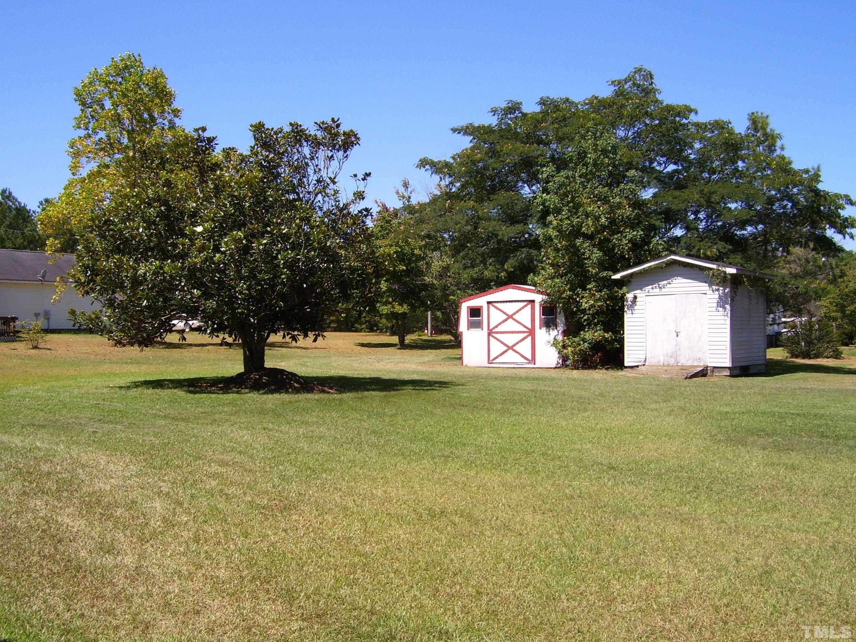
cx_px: 428
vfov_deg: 38.7
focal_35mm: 37
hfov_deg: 50.1
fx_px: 915
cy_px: 321
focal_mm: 6
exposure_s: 1/500
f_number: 4.8
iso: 80
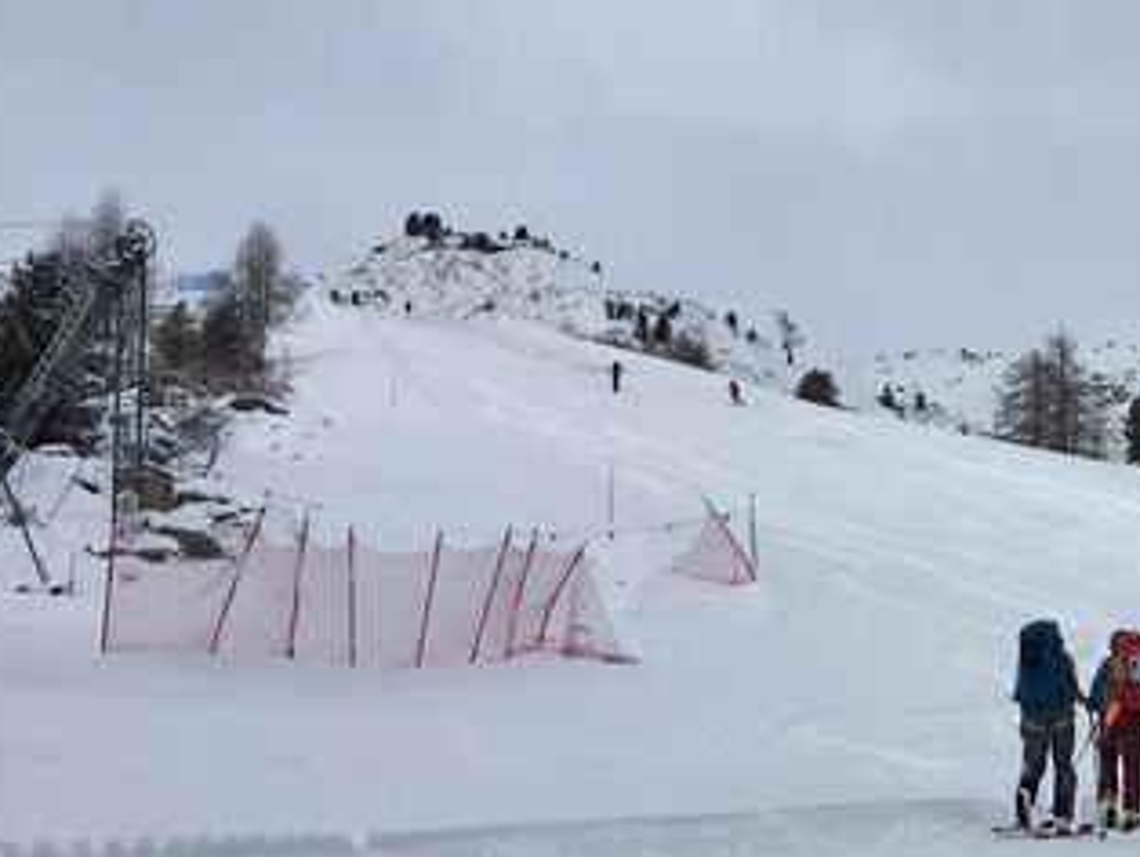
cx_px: 1608
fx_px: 2736
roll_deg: +0.2
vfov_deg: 17.5
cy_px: 790
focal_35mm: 83
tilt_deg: +10.4
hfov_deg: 20.7
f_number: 2.2
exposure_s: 1/5917
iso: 25
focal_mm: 4.15
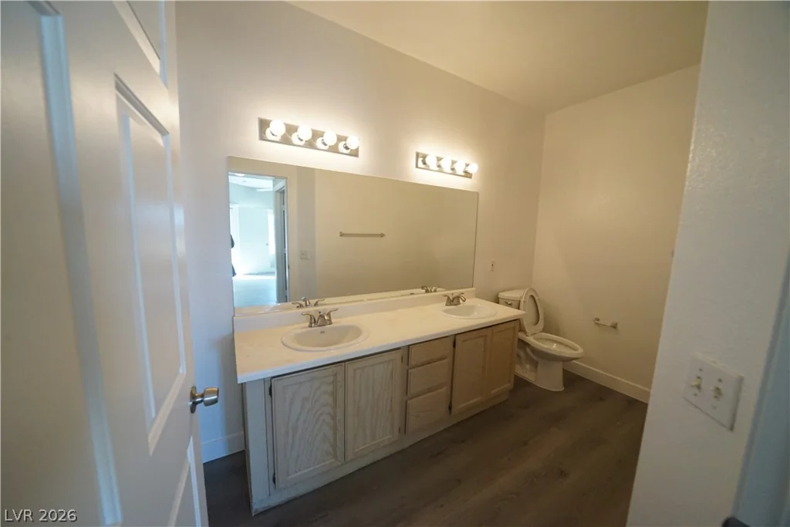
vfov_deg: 90.0
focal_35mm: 12
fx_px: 263
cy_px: 264
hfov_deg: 112.6
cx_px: 395
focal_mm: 12
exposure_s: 1/125
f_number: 7.1
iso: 4000
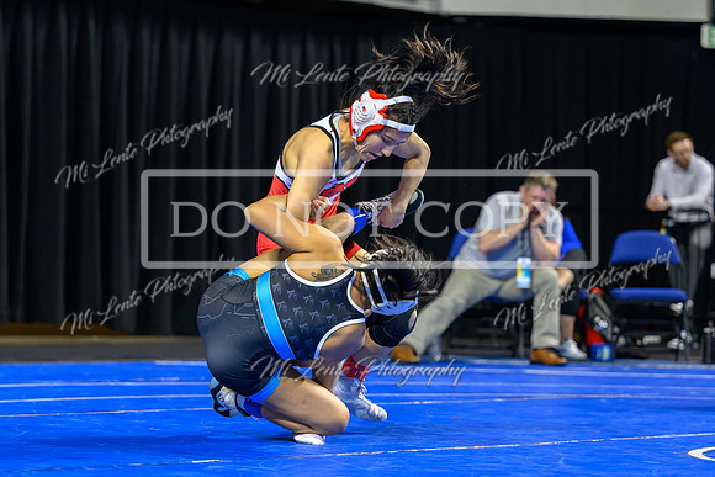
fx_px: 2473
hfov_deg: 16.5
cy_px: 243
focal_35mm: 124
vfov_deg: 11.0
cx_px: 324
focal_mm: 99
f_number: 2.8
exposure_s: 1/800
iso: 3200
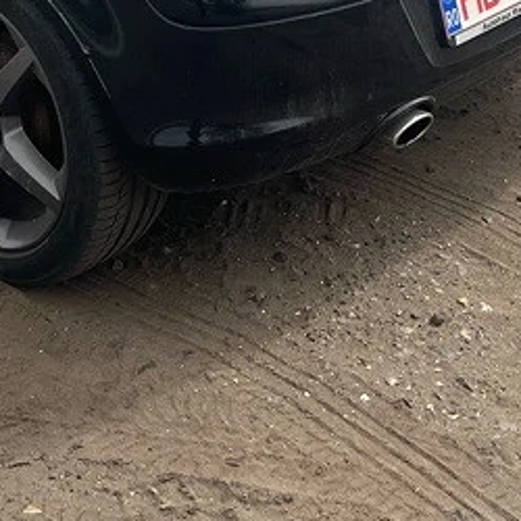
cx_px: 202
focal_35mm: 92
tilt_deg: -8.4
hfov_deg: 18.9
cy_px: -100
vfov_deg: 18.0
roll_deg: -2.0
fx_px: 1567
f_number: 1.5
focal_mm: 5.7
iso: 50
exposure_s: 1/2632
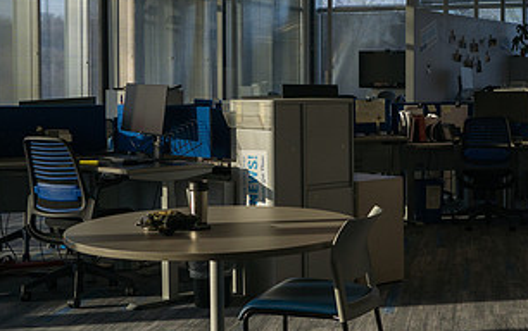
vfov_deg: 18.9
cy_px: 115
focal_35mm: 69
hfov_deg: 29.2
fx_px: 994
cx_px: 405
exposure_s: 1/320
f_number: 8
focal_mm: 35
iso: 2000
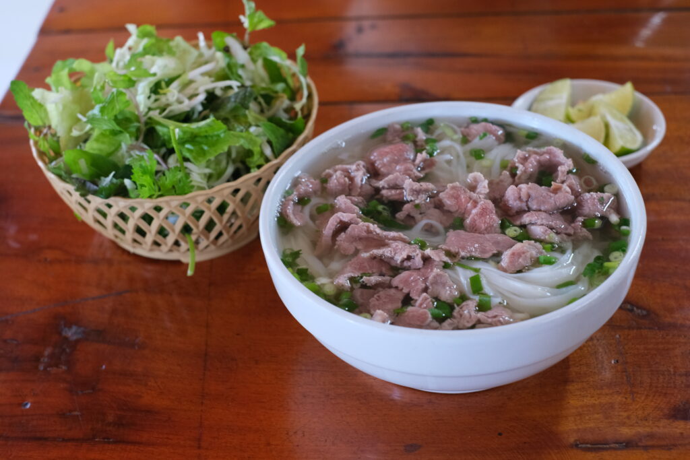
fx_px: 1016
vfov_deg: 25.5
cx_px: 345
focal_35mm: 53
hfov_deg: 37.5
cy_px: 230
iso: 1600
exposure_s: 1/38
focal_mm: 35
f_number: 4
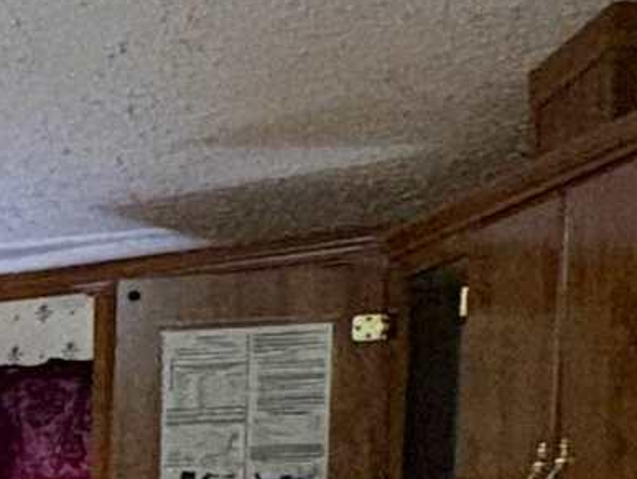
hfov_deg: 11.9
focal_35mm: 111
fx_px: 2045
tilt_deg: -1.8
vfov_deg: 12.8
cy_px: 677
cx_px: -1137
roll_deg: -0.7
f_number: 2.2
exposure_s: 1/60
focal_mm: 2.22
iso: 400
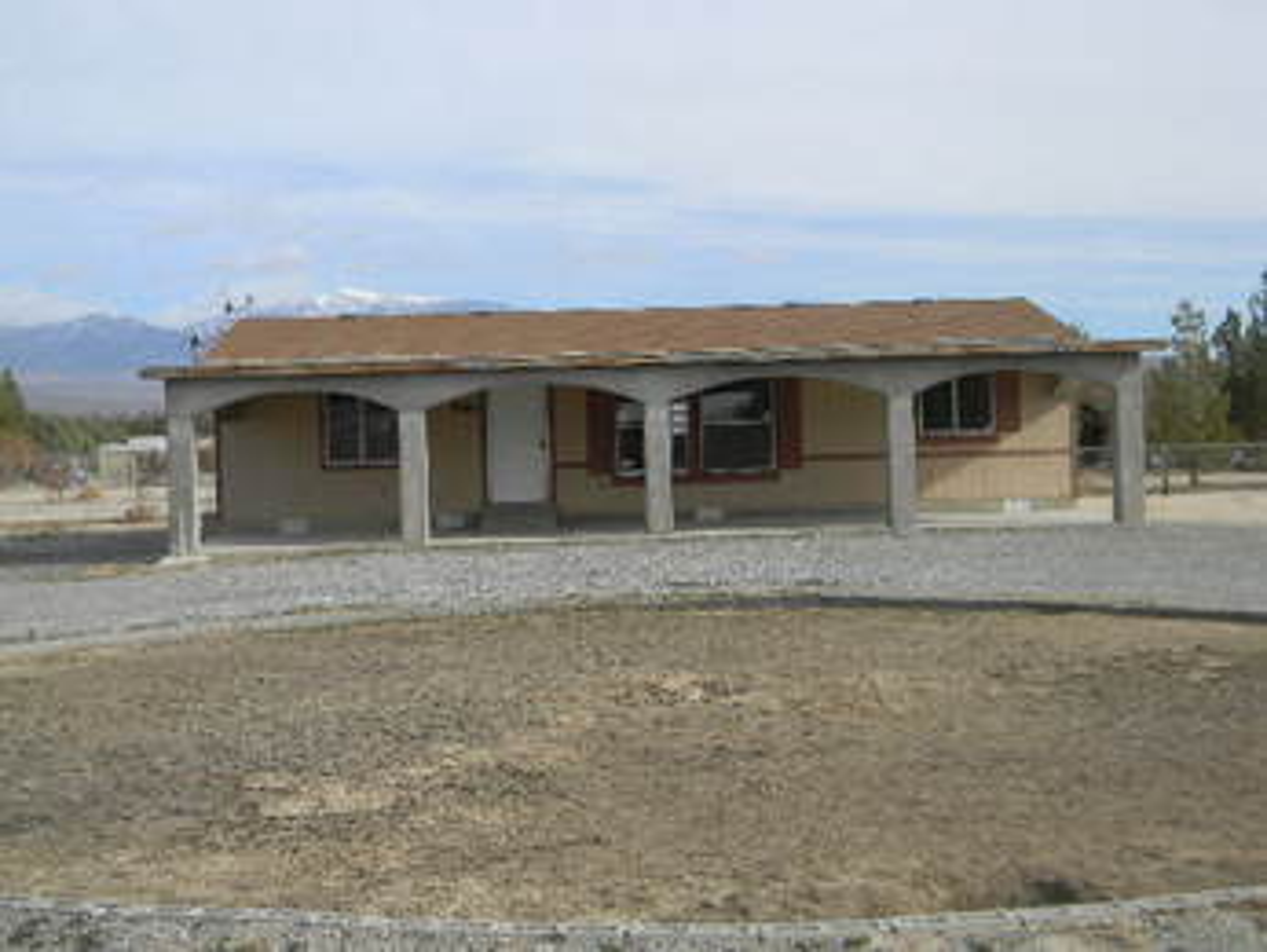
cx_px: 634
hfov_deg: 40.4
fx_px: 1721
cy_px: 476
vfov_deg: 30.9
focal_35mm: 47
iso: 80
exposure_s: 1/855
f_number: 3.9
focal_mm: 8.6
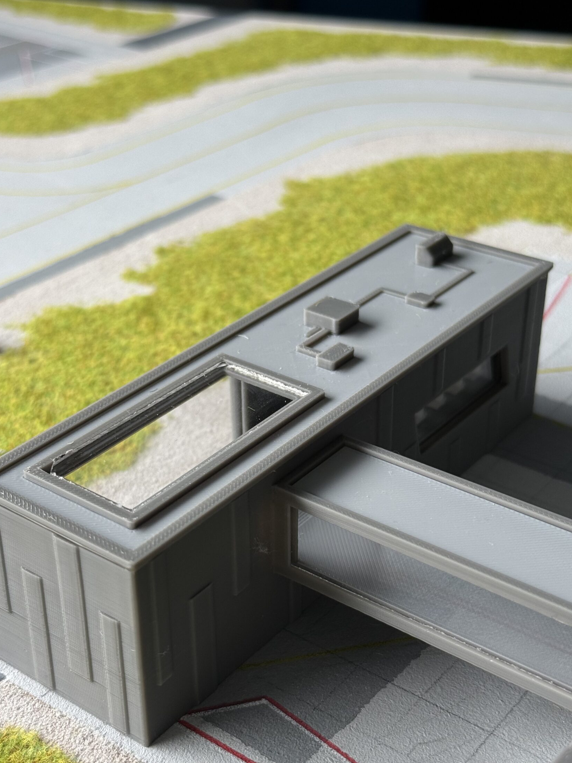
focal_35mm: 56
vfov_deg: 34.3
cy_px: 411
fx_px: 1234
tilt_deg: -30.3
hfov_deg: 26.1
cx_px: 269
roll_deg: +0.9
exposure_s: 1/121
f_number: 1.78
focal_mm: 6.76
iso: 64
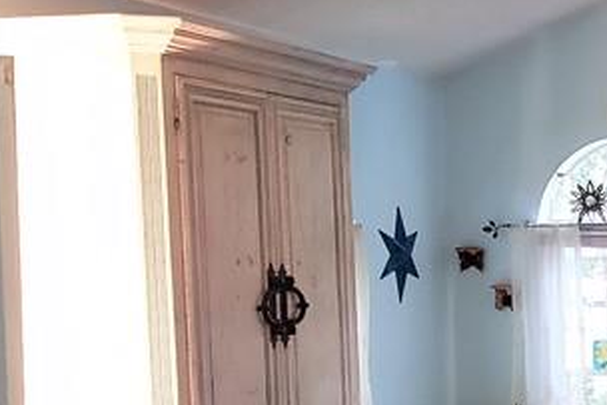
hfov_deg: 19.4
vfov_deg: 15.0
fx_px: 1535
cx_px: 926
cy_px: 311
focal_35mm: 91
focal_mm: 4.3
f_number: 1.5
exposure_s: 1/29
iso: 250
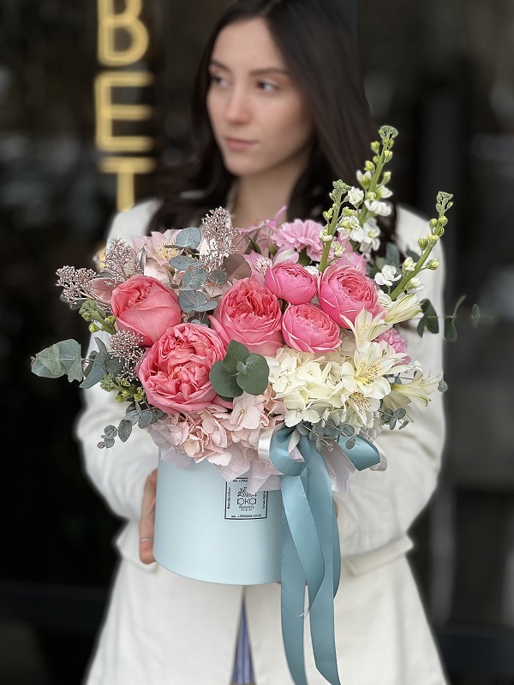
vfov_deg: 25.3
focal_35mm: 77
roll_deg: -1.0
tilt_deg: -7.5
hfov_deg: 19.1
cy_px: 342
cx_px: 257
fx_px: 1524
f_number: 2.8
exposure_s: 1/199
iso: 25
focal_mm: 9
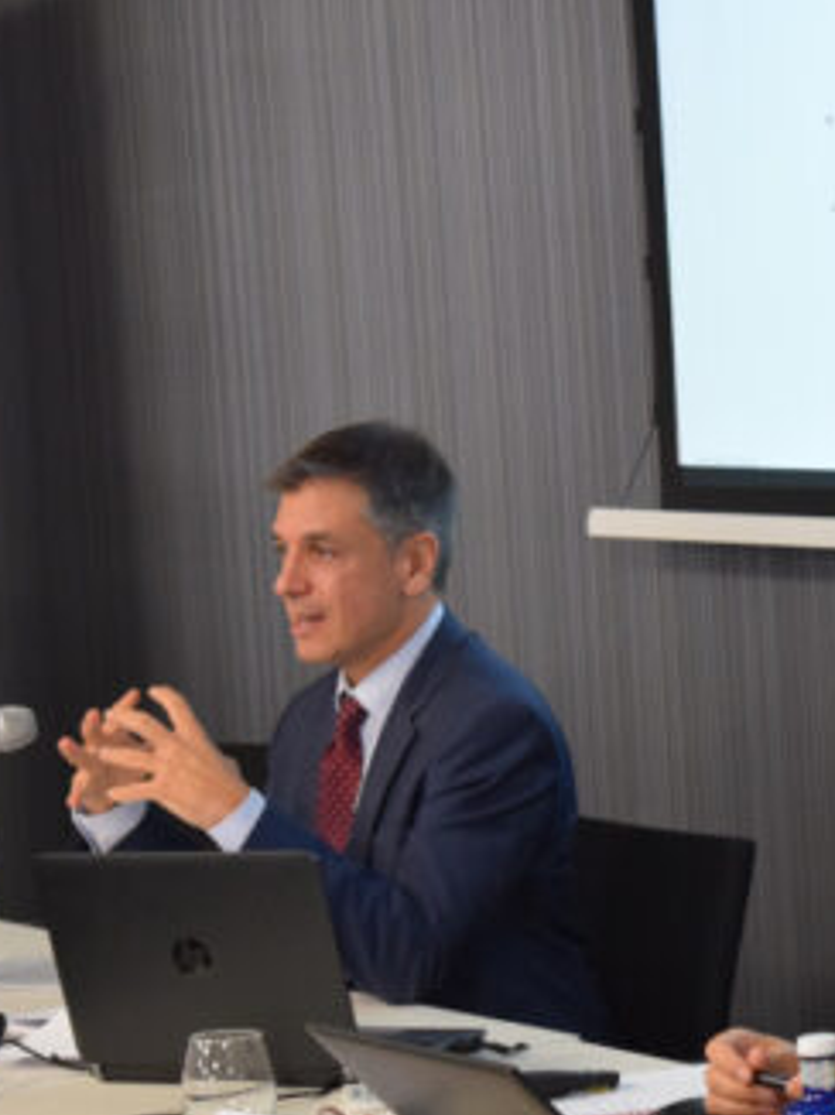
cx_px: 743
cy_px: 650
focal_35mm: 152
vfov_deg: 13.0
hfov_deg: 9.7
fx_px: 4893
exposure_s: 1/60
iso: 1800
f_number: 5.6
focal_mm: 55
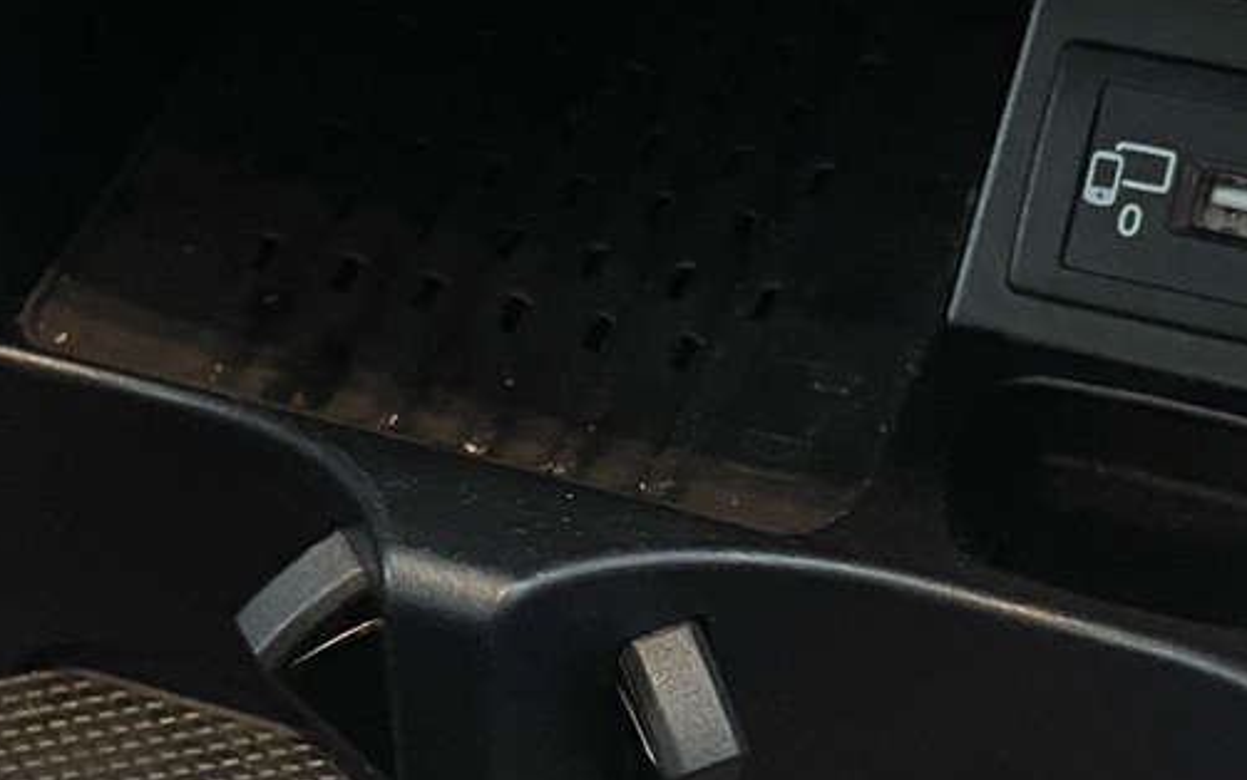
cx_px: 636
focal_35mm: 76
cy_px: 522
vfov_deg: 17.1
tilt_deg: -51.0
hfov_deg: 27.1
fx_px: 2583
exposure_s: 1/29
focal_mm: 5.1
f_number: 1.6
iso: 640
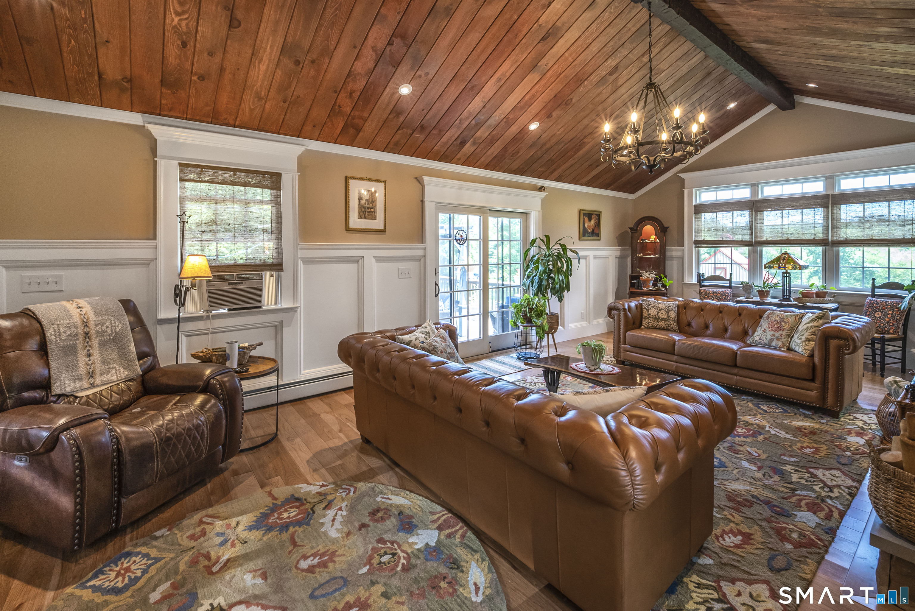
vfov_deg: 81.3
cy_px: 306
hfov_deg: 104.2
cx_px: 458
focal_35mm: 14
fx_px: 356
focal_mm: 14
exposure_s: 1/50
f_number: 7.1
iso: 1600
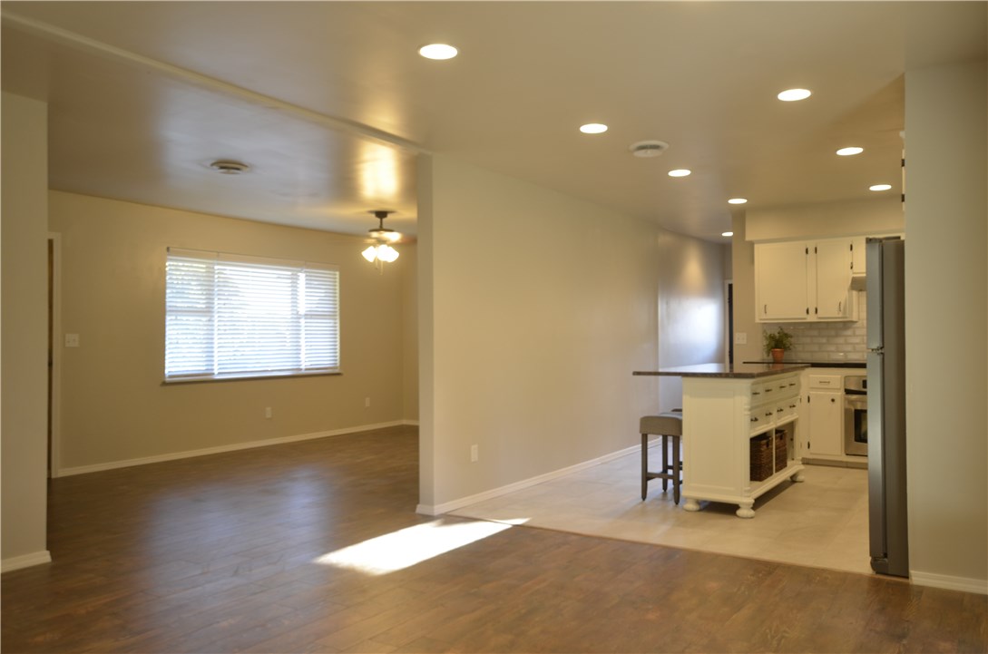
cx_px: 494
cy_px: 327
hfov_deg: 62.0
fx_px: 822
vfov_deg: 43.4
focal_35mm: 30
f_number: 3.5
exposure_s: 1/20
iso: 250
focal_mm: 20
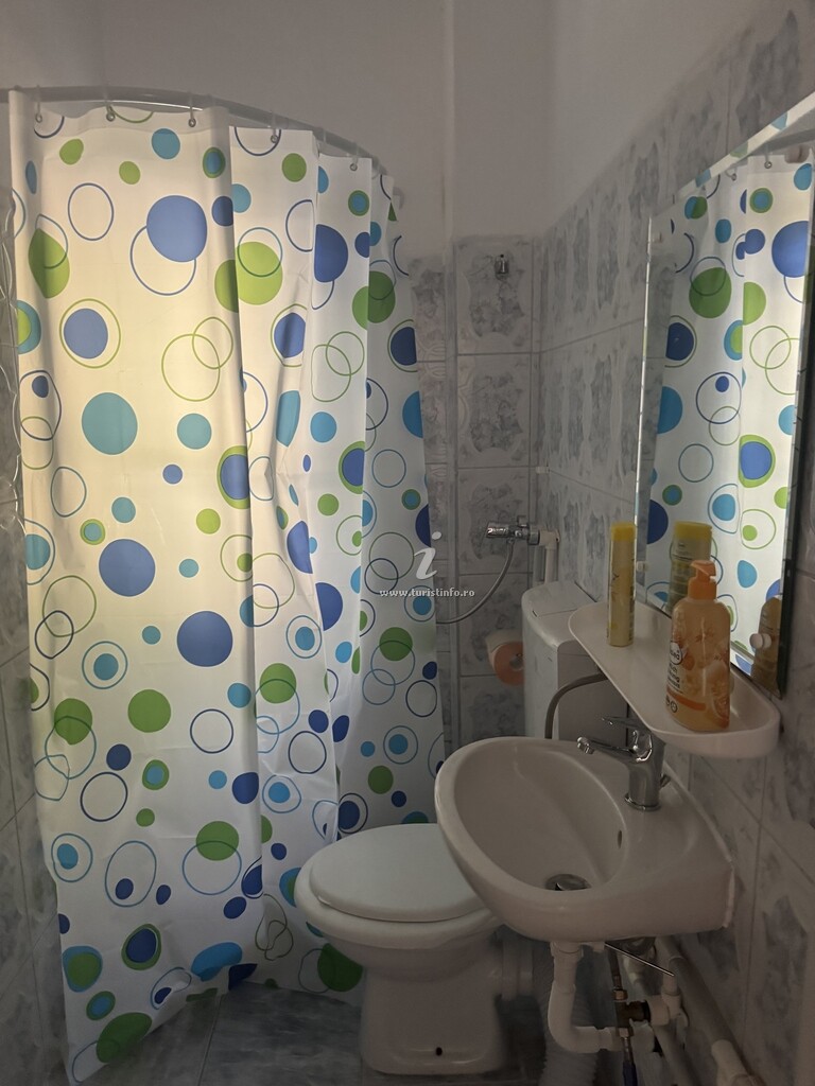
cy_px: 543
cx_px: 408
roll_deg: +1.4
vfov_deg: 71.6
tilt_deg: -10.0
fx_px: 753
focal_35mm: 24
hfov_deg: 56.8
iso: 800
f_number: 1.78
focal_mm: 6.76
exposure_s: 1/60
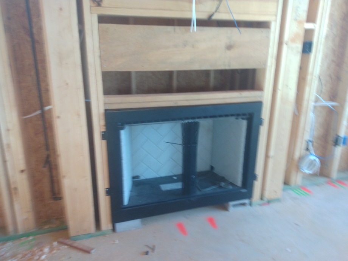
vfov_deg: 66.0
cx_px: 174
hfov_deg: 81.7
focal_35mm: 20
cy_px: 130
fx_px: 201
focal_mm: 3.54
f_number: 2
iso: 185
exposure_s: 1/30
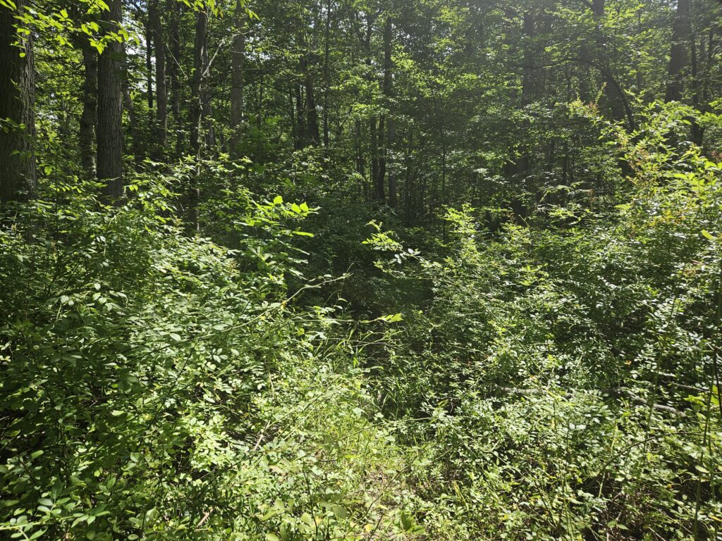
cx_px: 361
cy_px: 270
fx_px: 480
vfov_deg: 58.9
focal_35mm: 23
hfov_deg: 73.9
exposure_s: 1/593
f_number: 1.8
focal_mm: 5.4
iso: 25
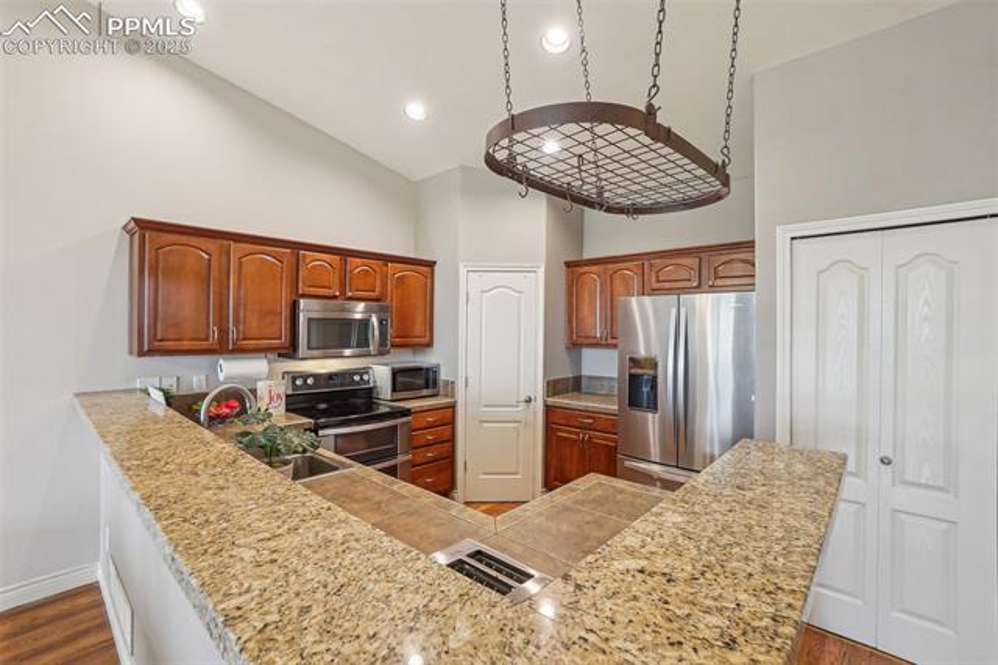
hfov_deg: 100.4
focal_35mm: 15
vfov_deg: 77.3
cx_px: 499
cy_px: 332
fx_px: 416
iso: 400
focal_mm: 10
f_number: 8
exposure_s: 1/6
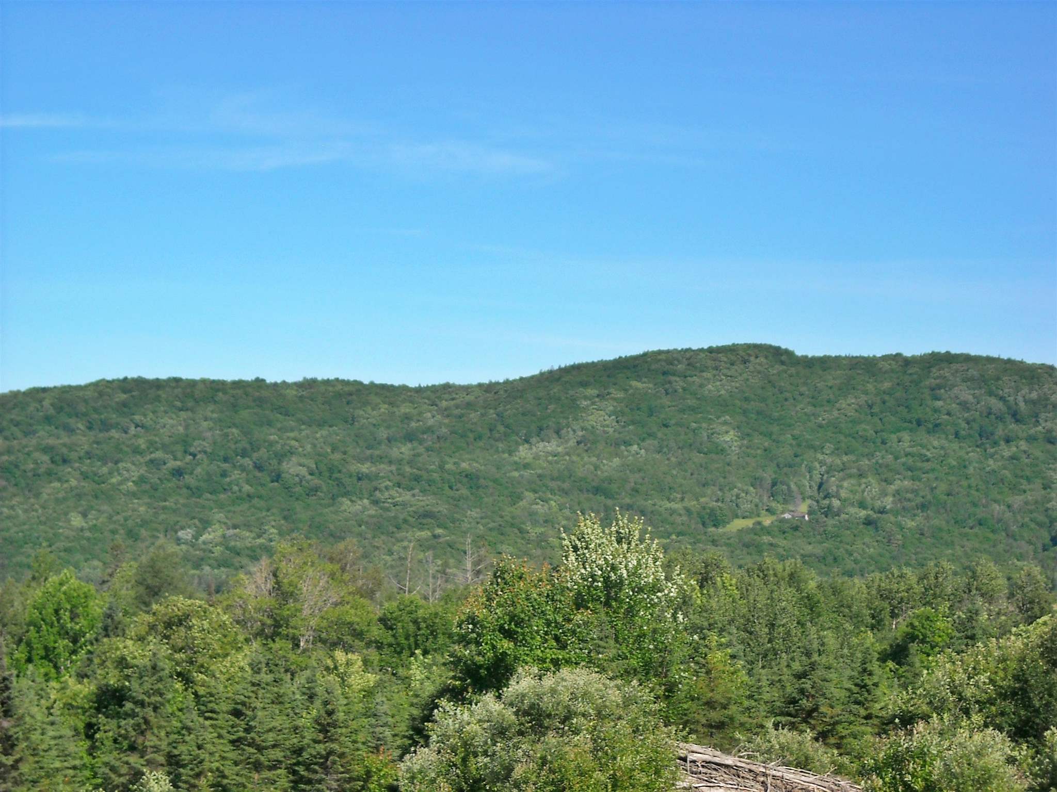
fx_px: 3206
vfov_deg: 14.1
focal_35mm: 105
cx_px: 528
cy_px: 396
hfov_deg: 18.7
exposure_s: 1/250
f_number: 9.3
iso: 104
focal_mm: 17.1
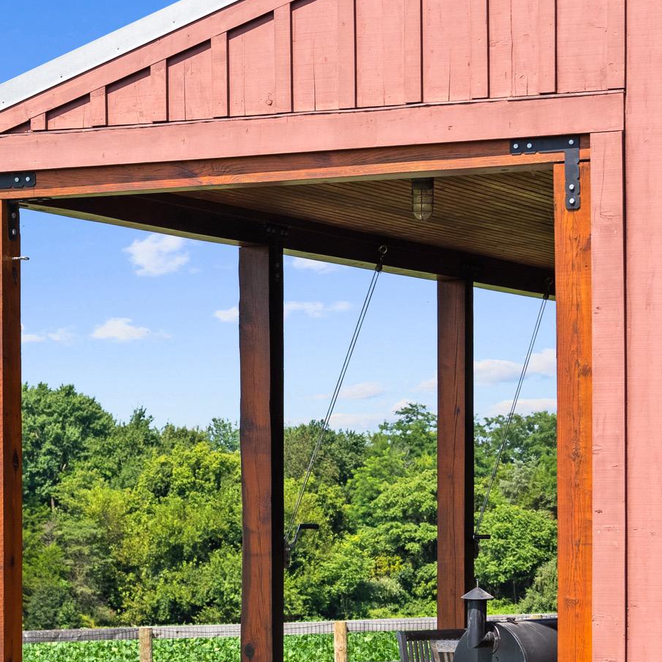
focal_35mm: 134
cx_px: -45
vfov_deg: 13.0
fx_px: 2899
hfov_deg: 12.8
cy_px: 470
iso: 200
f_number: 8
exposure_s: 1/400
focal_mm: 70
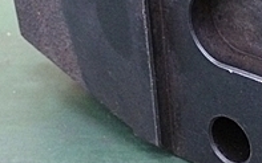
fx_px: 714
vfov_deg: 13.0
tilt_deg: -25.4
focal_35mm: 100
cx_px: 261
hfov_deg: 20.2
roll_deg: +2.3
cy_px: 40
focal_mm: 4.15
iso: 320
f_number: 2.2
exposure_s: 1/20
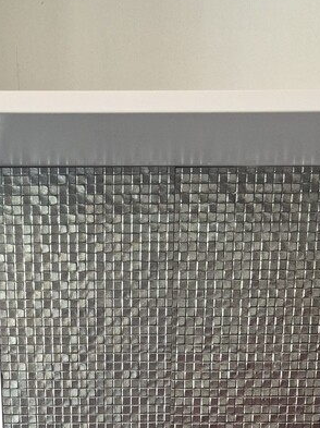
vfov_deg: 28.7
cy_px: 489
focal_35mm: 60
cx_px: 98
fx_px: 741
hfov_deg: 24.2
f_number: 1.8
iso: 400
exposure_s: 1/100
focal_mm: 5.4
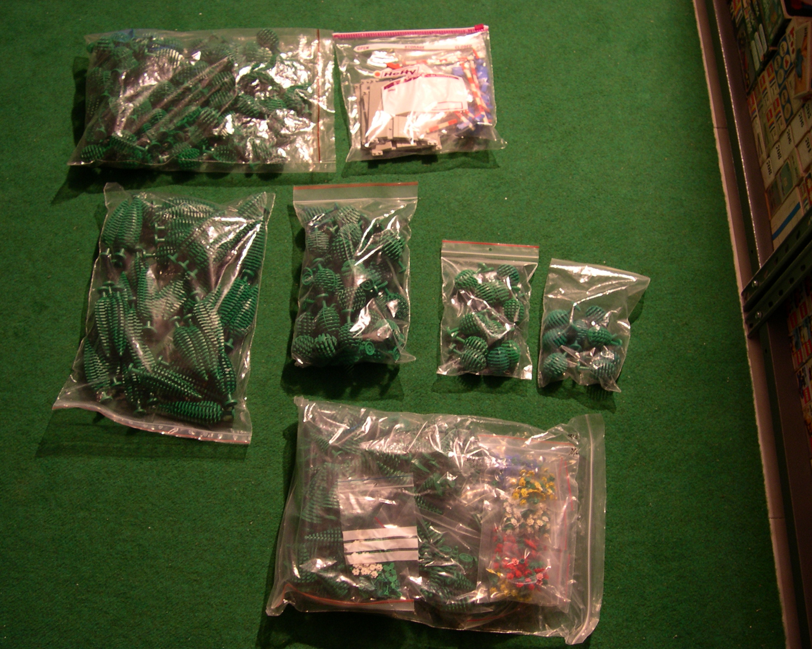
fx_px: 961
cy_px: 323
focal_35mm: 40
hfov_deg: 45.8
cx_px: 377
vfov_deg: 37.3
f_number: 2.8
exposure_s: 1/5
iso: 105
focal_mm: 8
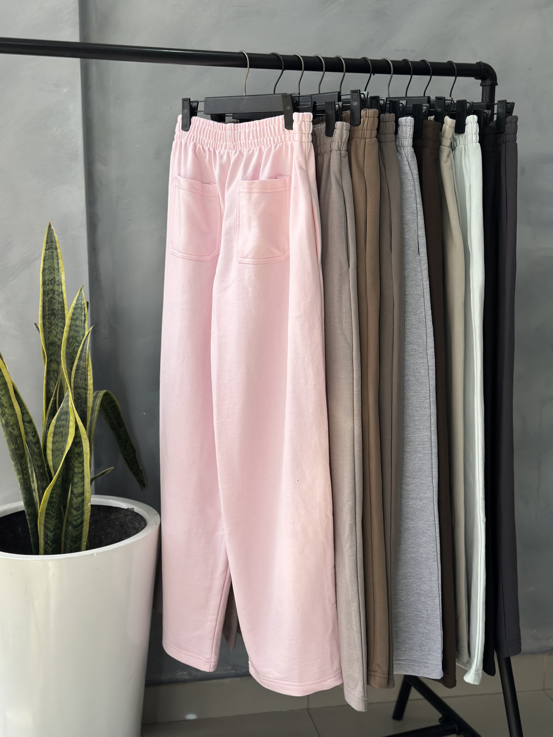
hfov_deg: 30.3
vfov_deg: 39.7
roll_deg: -1.1
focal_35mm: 48
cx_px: 276
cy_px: 368
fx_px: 1022
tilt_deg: -10.1
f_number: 1.78
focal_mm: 6.86
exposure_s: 1/349
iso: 80
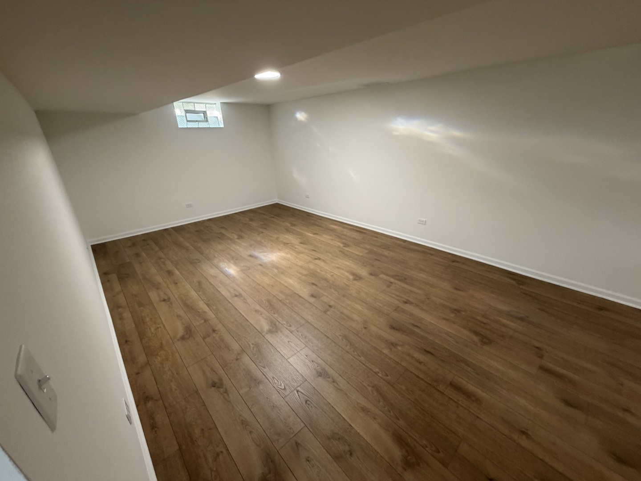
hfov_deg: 102.1
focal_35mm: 14
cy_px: 240
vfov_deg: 85.7
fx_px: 259
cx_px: 320
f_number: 2.2
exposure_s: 1/60
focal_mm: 2.22
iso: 250
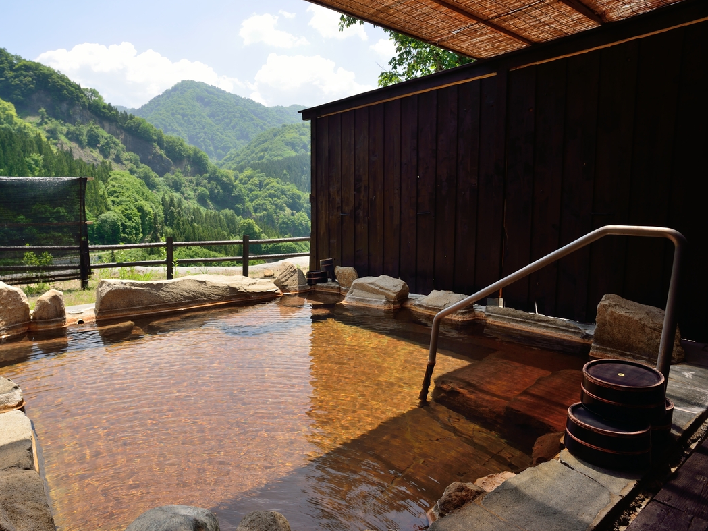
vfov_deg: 61.1
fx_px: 450
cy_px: 264
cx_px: 304
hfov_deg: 76.0
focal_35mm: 22
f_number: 10
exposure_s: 1/125
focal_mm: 20
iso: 160
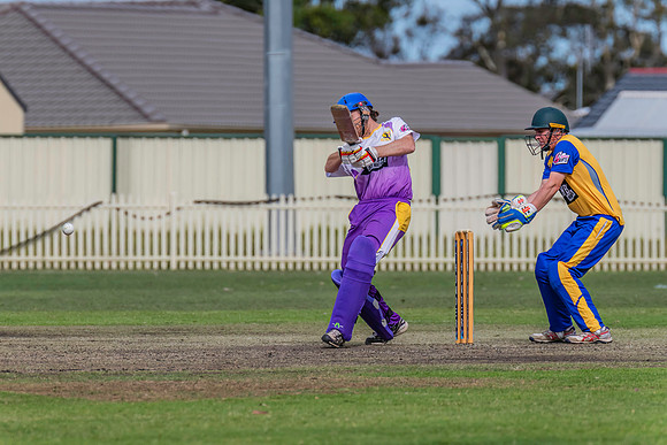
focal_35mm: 546
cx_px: 313
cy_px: 216
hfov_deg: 3.8
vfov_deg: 2.5
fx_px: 10126
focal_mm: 500
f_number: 8
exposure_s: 1/2500
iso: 800
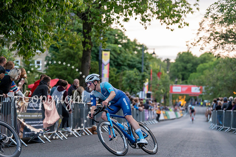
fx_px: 682
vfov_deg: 13.2
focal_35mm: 104
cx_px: 118
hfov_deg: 19.6
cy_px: 78
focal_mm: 104
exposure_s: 1/1000
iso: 3200
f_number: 2.8
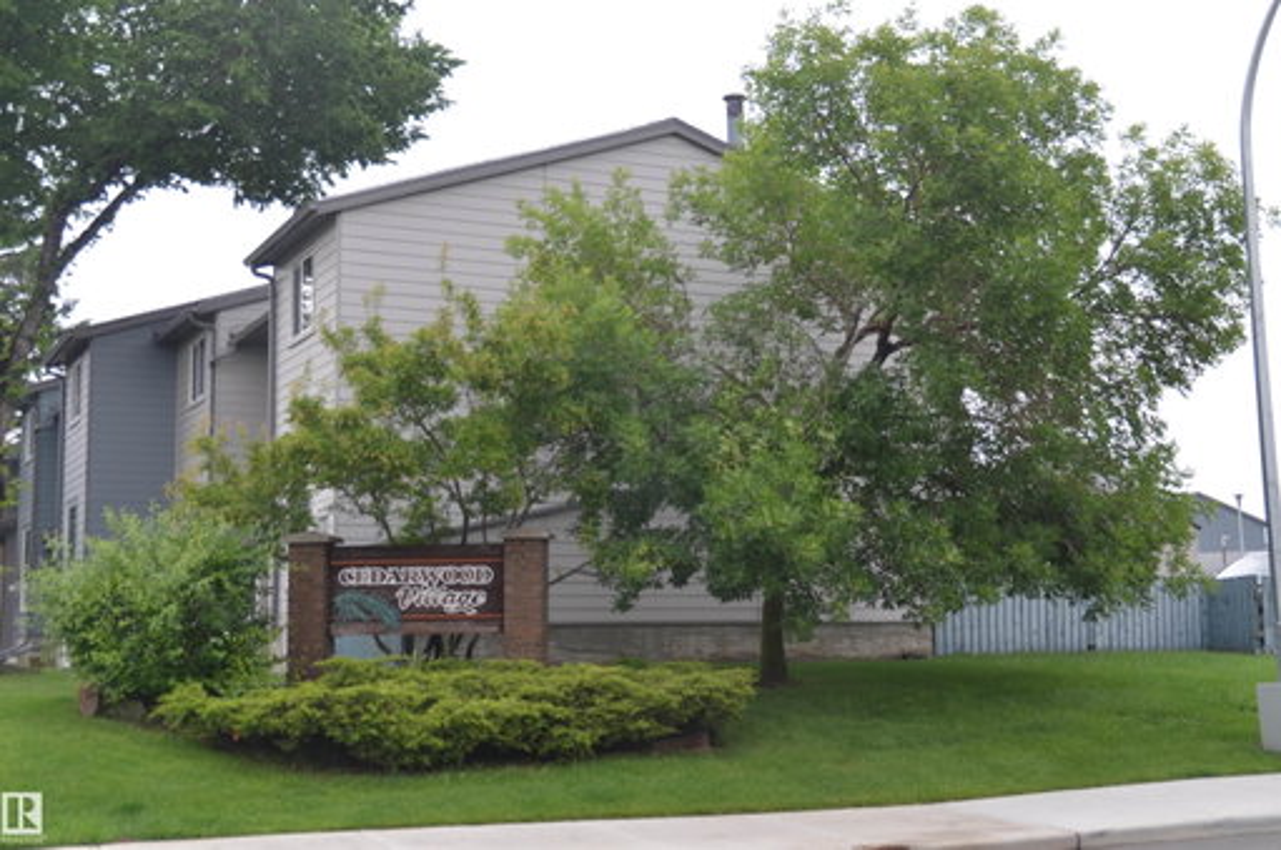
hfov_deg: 41.2
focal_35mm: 48
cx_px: 640
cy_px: 425
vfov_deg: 28.0
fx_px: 1705
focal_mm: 32
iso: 220
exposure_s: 1/125
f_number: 5.6
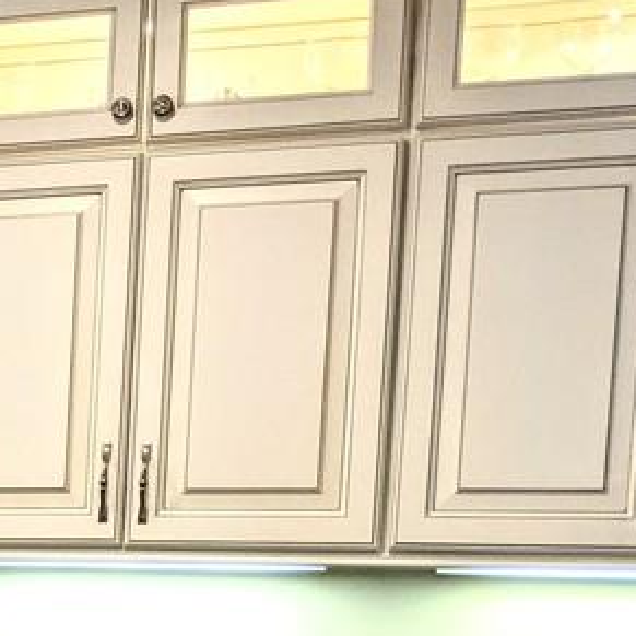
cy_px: 752
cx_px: -402
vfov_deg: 19.5
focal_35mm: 84
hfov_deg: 17.8
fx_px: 1746
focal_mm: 4.44
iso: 121
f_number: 1.8
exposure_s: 1/120
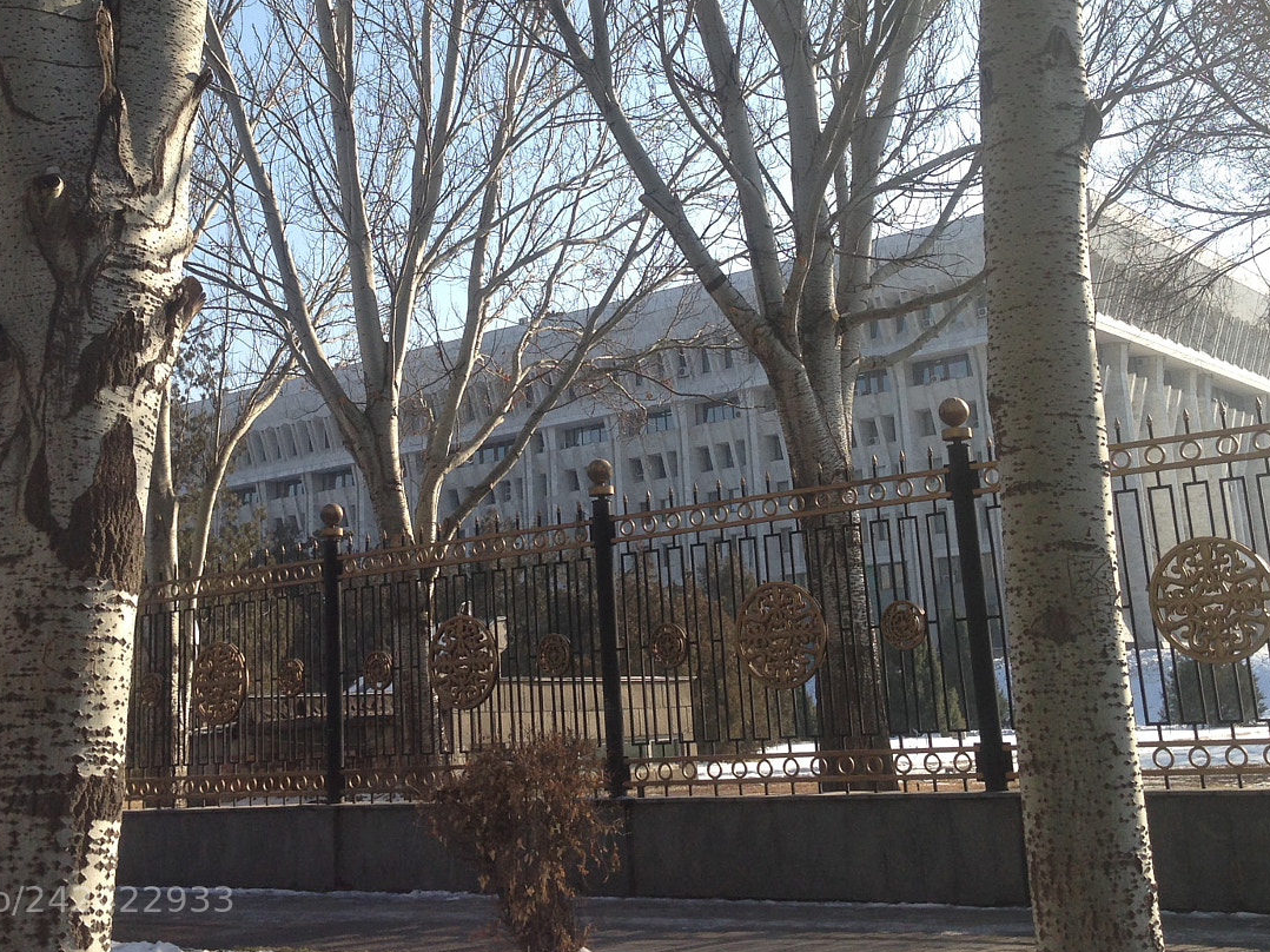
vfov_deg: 29.4
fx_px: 1797
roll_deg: +1.6
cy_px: 285
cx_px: 560
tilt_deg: +14.1
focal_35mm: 49
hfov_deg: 38.9
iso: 50
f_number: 2.4
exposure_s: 1/1004
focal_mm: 4.12
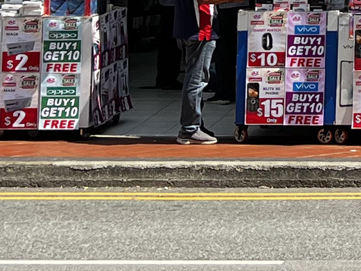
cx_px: 563
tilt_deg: +3.2
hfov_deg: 10.3
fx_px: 1930
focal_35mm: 185
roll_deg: +0.1
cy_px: -238
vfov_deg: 7.7
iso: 50
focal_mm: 5.7
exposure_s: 1/2208
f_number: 1.5
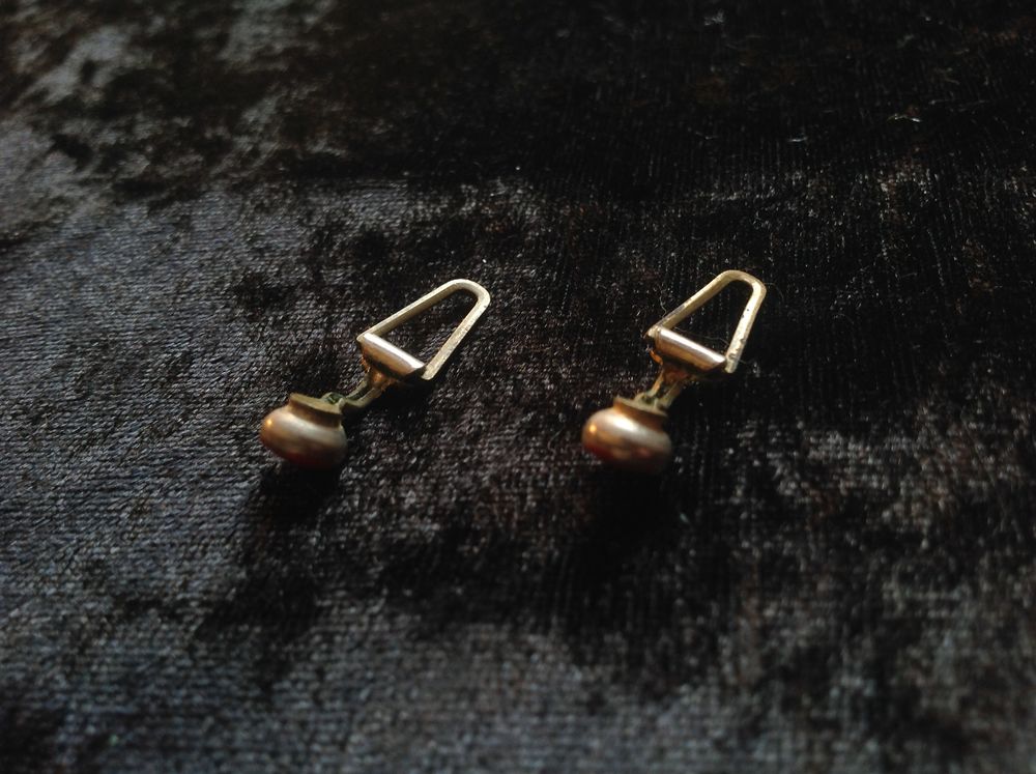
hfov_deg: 52.7
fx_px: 1046
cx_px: 518
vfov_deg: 40.6
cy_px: 387
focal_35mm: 35
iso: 64
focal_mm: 4.28
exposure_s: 1/60
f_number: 2.4
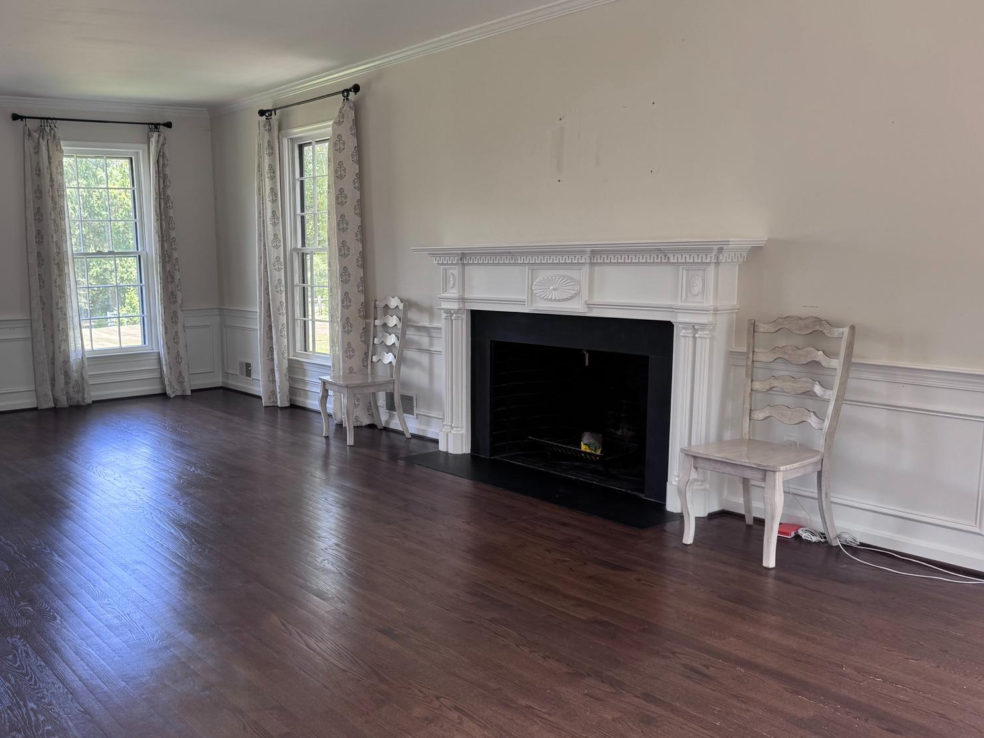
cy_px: 398
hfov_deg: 54.0
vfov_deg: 42.9
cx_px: 308
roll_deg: +1.3
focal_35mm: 33
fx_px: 938
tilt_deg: -9.0
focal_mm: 6.76
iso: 100
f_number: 1.78
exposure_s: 1/121
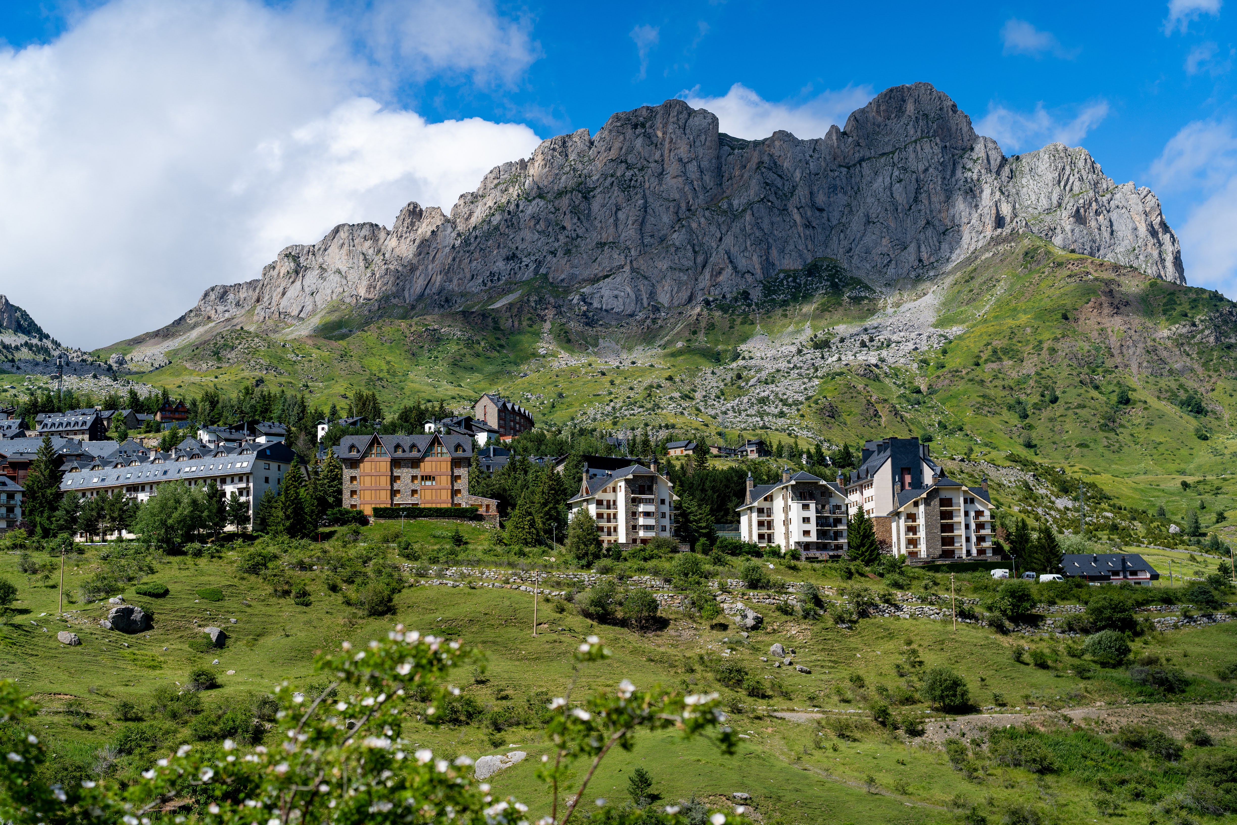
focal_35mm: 50
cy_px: 412
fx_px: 1718
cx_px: 618
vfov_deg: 27.0
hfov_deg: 39.6
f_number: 2.5
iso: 100
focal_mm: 50
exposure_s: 1/4000
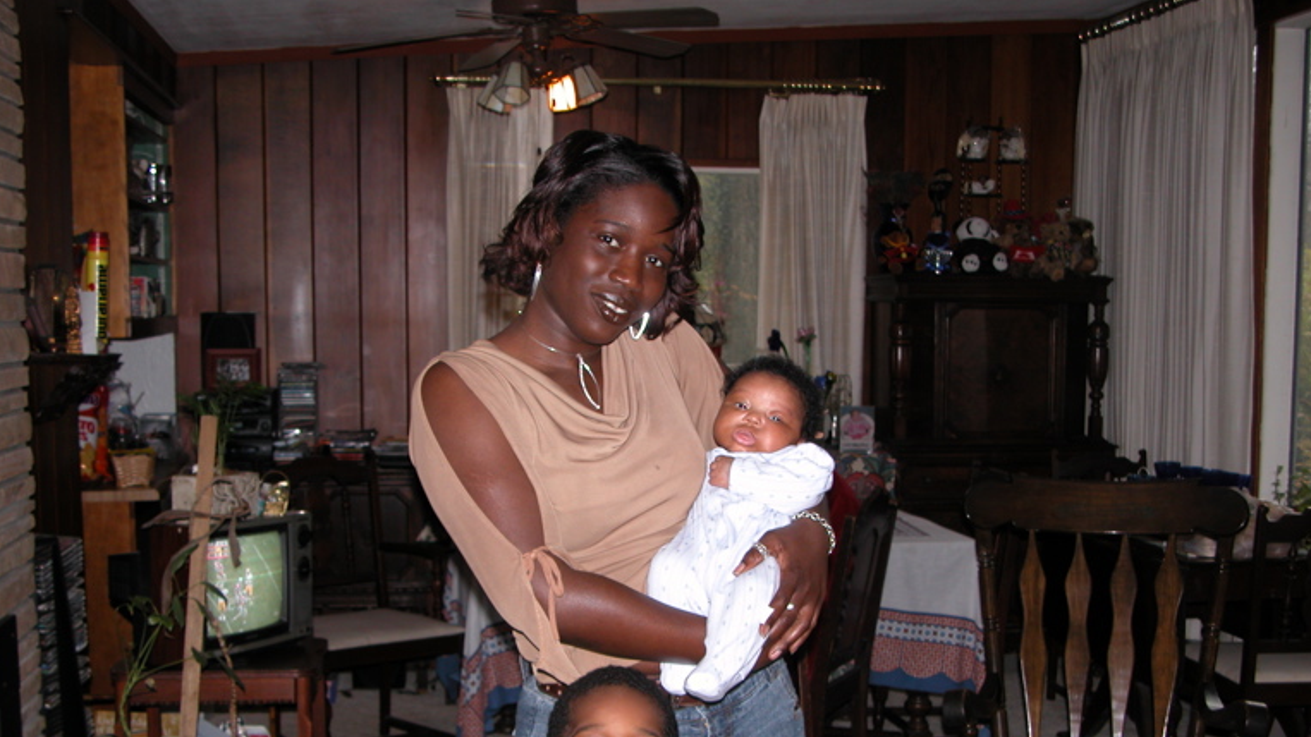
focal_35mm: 48
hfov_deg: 42.9
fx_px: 1668
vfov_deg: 24.8
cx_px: 632
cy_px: 495
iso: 100
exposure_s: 1/60
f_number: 2.9
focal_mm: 10.7
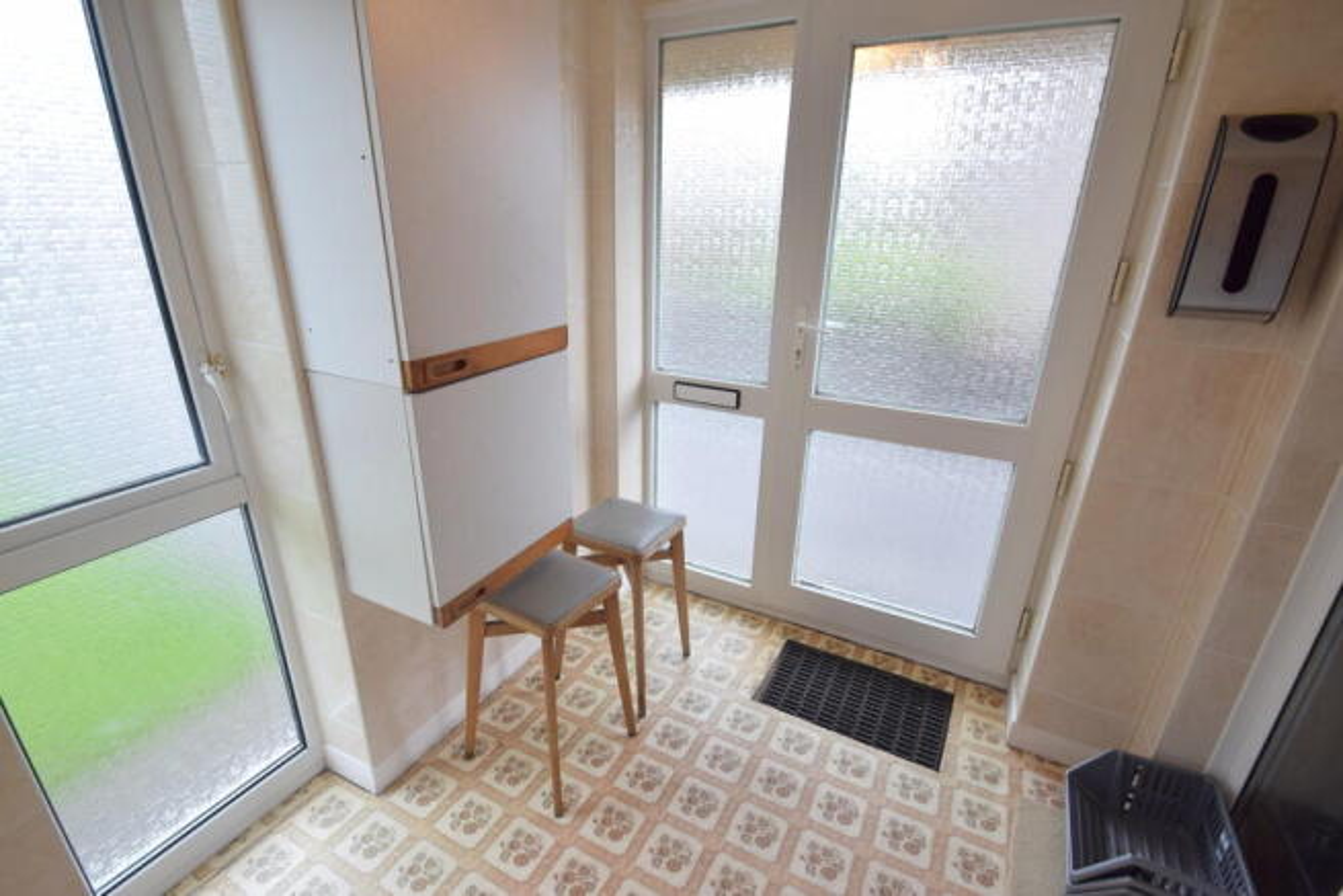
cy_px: 448
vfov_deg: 77.4
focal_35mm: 15
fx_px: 560
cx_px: 672
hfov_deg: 100.4
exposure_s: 1/125
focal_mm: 10
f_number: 5.6
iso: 400
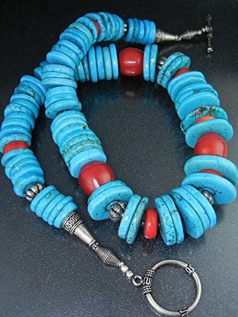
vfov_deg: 42.1
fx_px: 413
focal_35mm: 45
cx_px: 119
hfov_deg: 32.2
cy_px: 158
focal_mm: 8.1
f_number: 3.8
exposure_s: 1/30
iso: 337
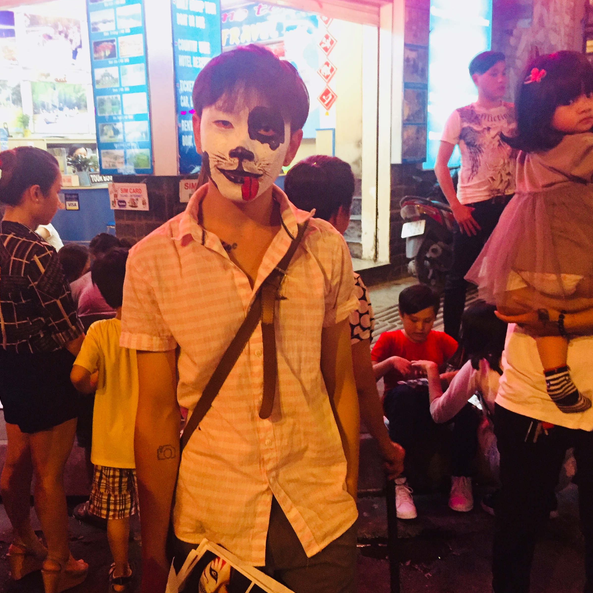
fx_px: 678
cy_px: 297
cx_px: 262
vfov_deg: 47.2
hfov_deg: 47.1
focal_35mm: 35
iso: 320
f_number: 2.2
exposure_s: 1/33
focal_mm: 4.15
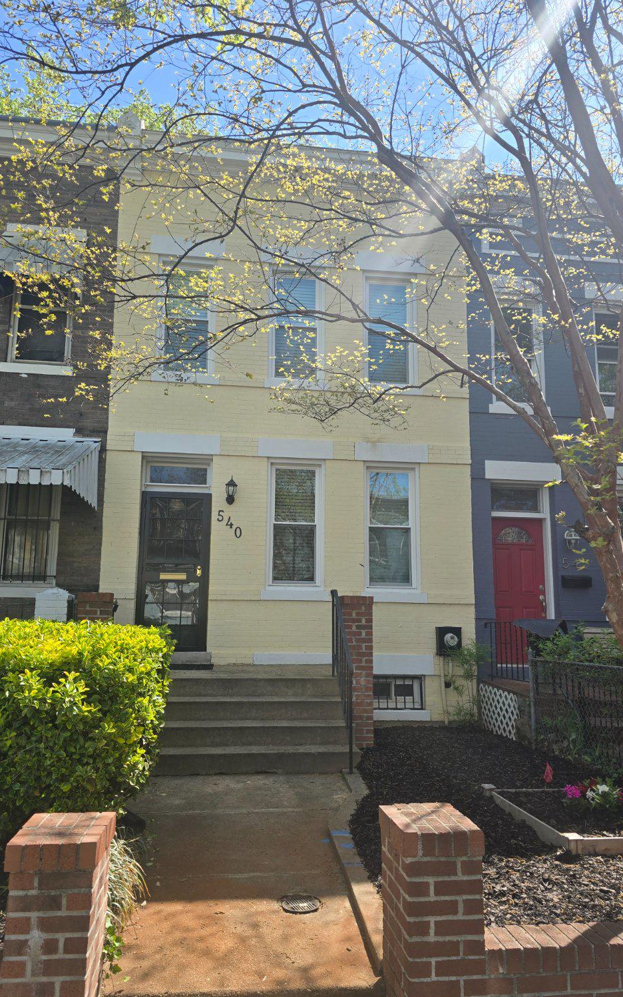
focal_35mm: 25
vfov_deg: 72.5
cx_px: 304
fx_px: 679
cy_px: 504
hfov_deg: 49.3
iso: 12
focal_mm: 6.3
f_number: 1.7
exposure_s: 1/437
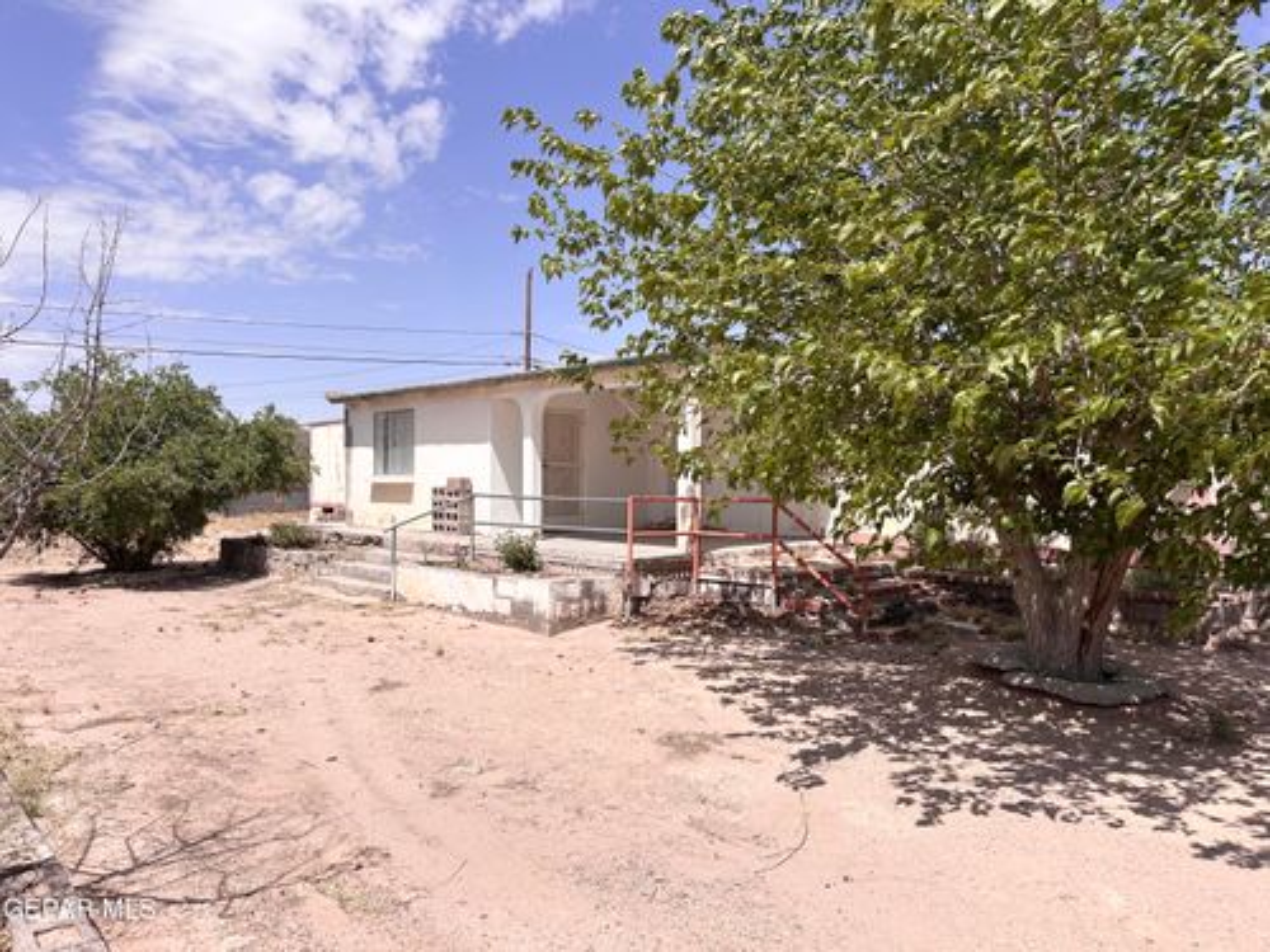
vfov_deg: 56.8
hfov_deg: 71.6
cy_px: 476
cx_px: 635
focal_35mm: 24
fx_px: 881
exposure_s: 1/7042
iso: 80
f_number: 1.78
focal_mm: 6.86
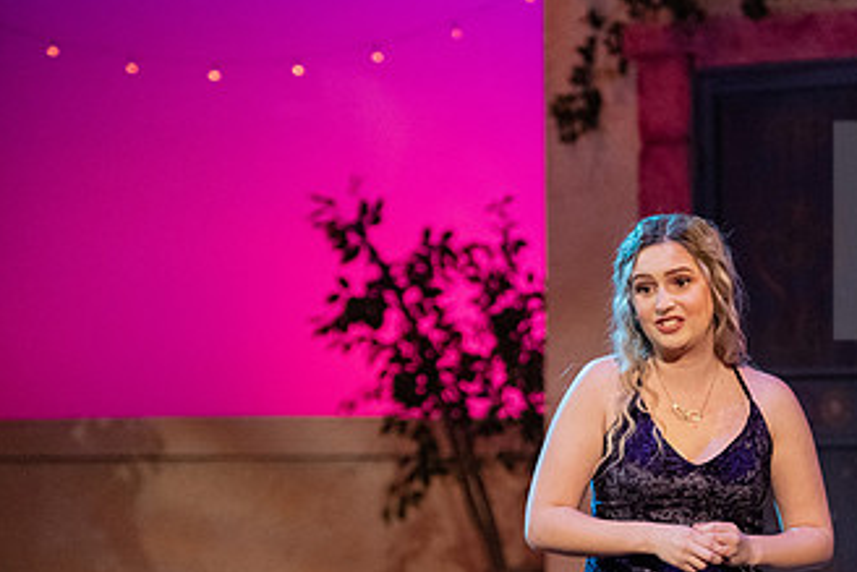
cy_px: 437
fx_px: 4001
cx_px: 755
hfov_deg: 12.1
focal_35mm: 168
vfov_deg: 8.2
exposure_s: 1/250
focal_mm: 95
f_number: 2.8
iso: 6400
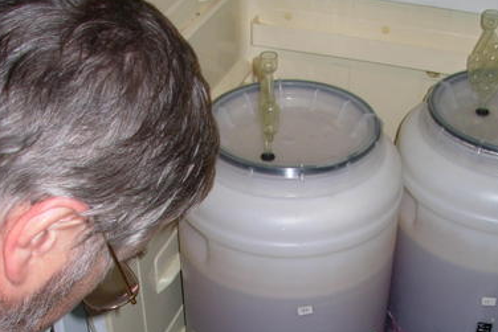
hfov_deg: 31.9
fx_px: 872
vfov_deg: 20.8
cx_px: 244
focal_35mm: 63
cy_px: 341
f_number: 2.9
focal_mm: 6.3
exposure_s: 1/32
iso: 50
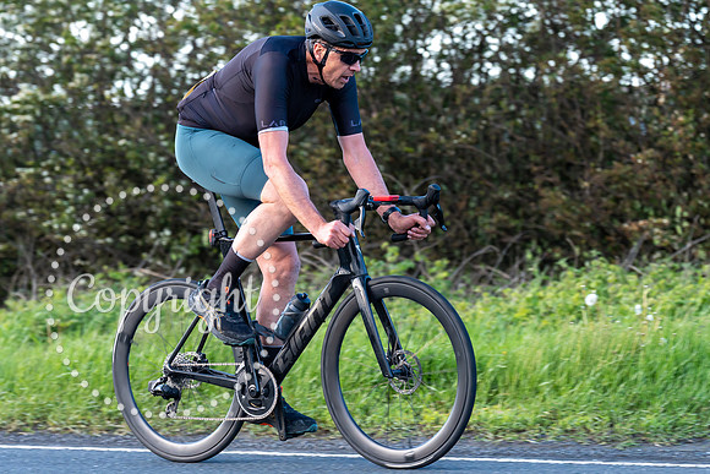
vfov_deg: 8.2
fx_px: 3299
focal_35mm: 167
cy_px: 317
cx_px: 288
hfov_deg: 12.3
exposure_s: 1/640
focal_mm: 125
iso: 800
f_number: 3.2
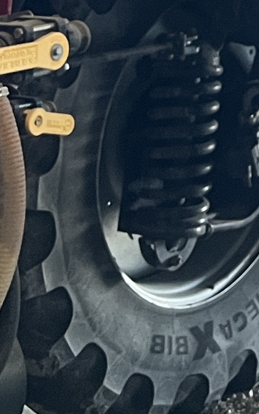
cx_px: 592
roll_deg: +0.2
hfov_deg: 8.8
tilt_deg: +6.2
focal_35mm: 136
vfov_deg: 13.8
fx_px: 1535
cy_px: -312
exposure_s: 1/60
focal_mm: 5.1
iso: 160
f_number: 1.6
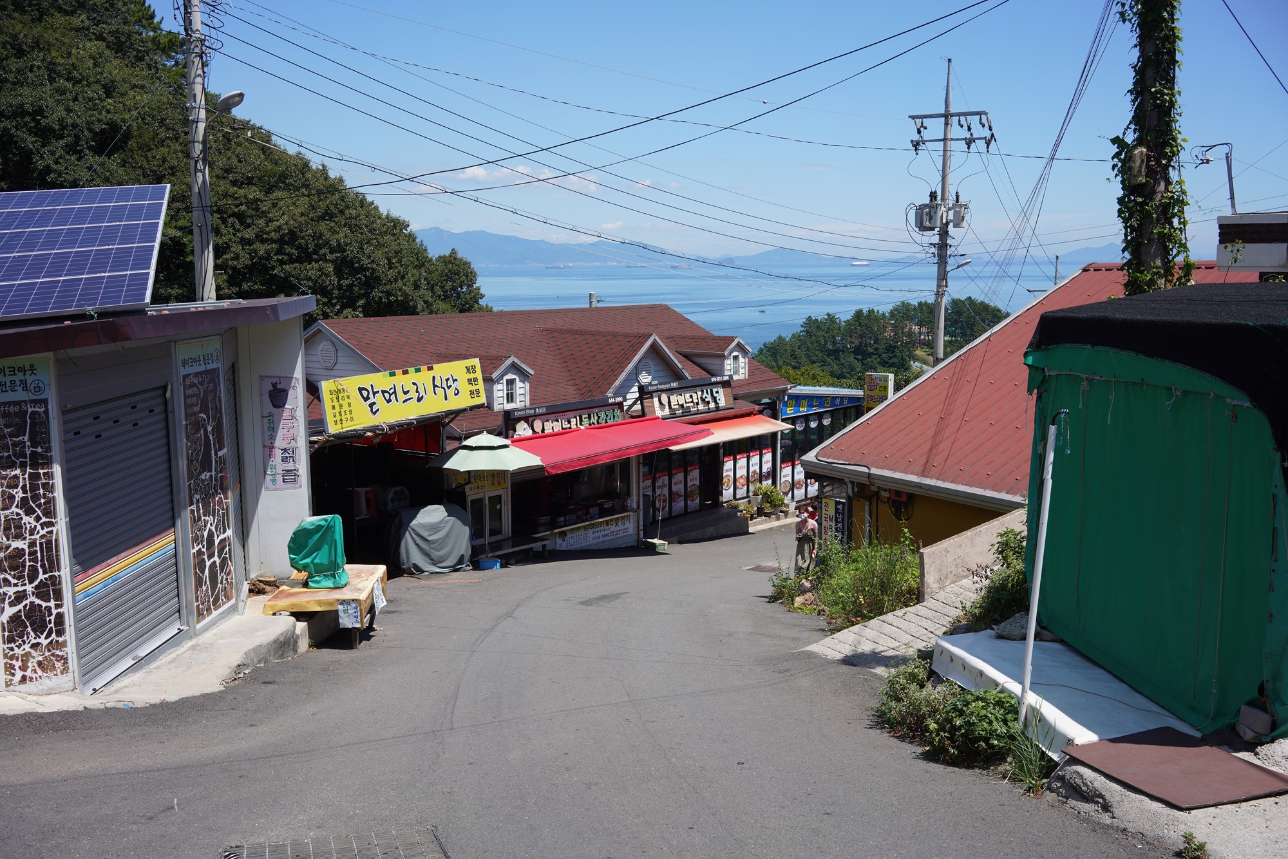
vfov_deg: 37.9
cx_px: 644
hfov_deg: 54.4
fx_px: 1252
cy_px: 430
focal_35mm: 35
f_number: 13
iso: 100
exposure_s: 1/100
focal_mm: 35
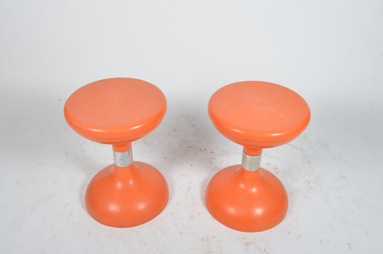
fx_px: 382
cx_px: 192
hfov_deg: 53.2
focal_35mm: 36
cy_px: 127
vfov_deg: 36.7
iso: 100
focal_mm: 24
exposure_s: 1/125
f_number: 11
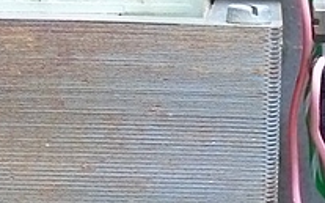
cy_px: 228
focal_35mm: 191
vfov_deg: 6.8
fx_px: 1690
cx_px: 210
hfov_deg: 11.0
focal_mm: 9.4
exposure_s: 1/5
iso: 195
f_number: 3.4
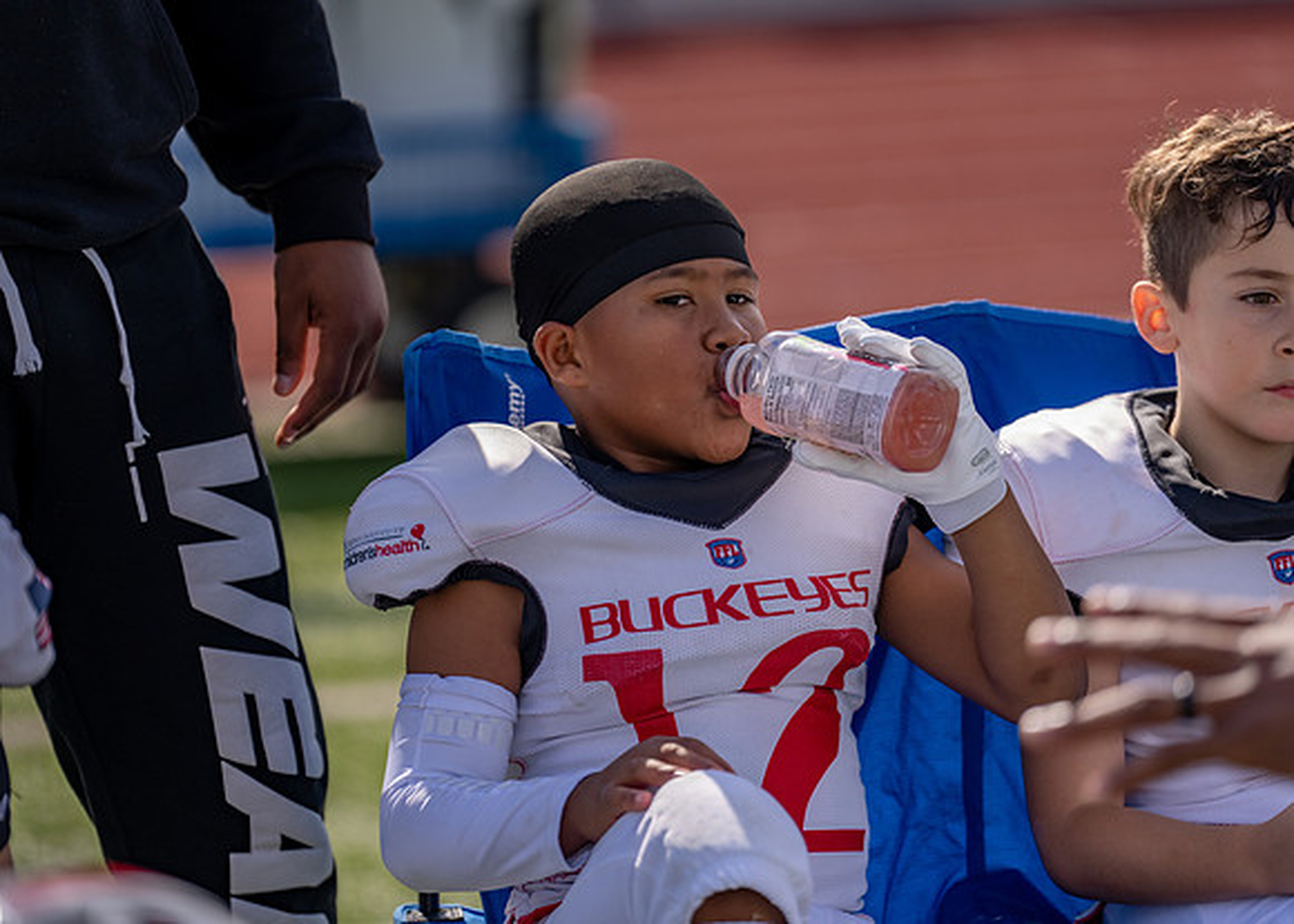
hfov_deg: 10.2
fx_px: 7238
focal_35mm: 197
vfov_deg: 7.3
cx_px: 647
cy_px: 462
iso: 160
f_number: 2.8
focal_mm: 188
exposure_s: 1/2500
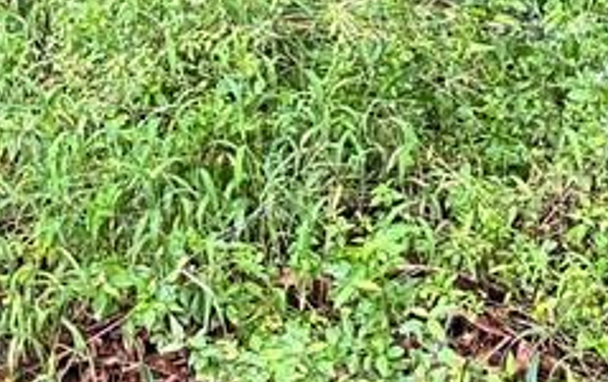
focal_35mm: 170
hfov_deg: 11.9
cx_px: -219
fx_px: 2820
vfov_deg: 7.2
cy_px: -568
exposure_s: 1/96
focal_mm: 6.76
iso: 200
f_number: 1.78
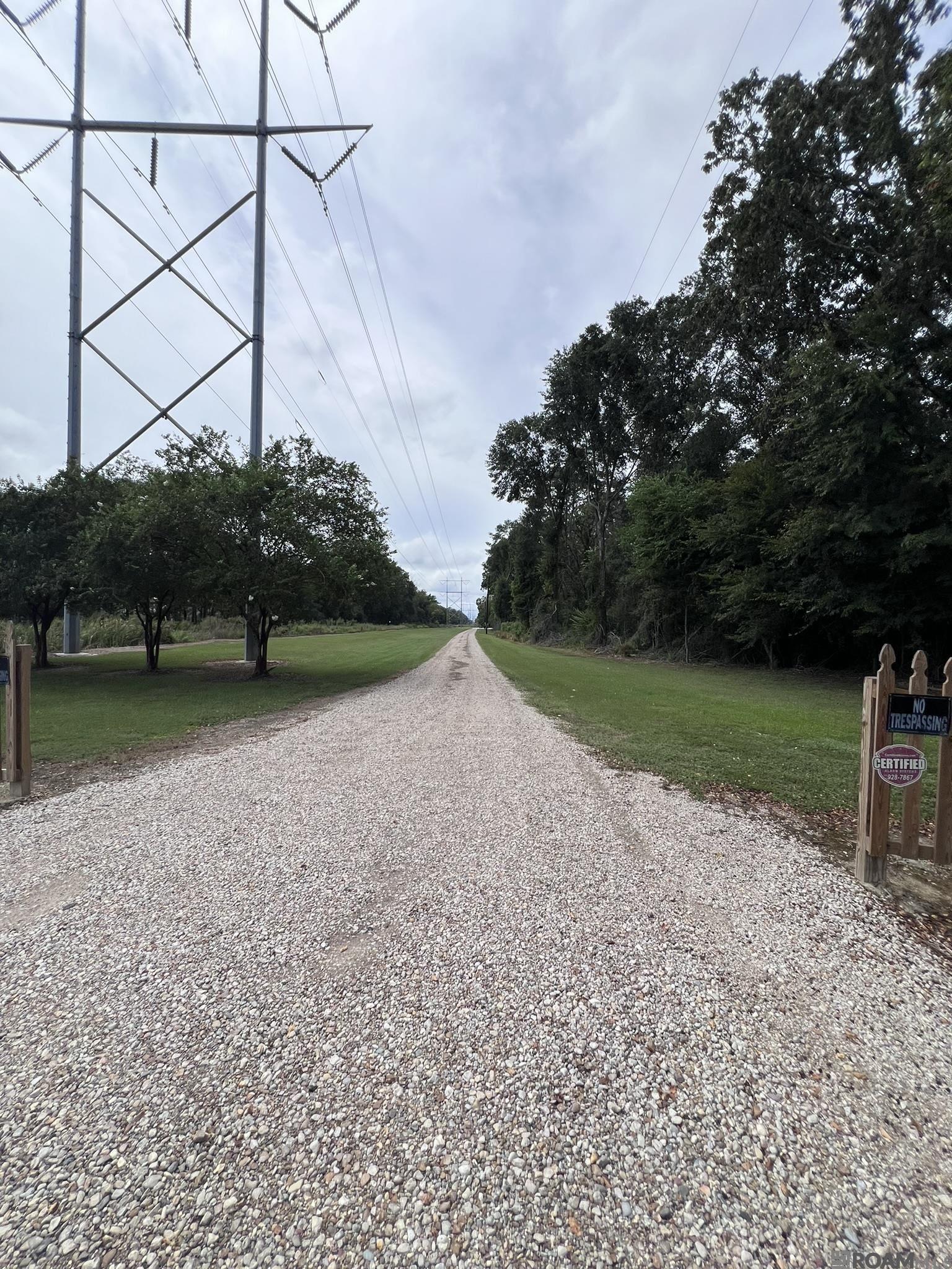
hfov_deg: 89.9
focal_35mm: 13
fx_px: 477
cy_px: 634
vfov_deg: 106.2
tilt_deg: -2.1
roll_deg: +1.8
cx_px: 476
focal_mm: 1.57
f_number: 1.8
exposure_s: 1/2660
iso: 32
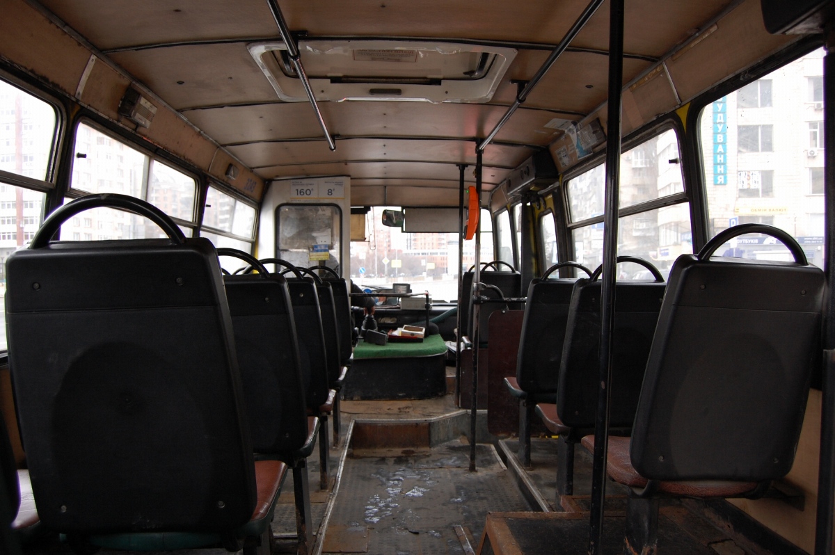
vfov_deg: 47.9
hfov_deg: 67.4
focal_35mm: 27
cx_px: 418
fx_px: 626
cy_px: 278
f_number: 4.5
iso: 400
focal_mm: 18
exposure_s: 1/80
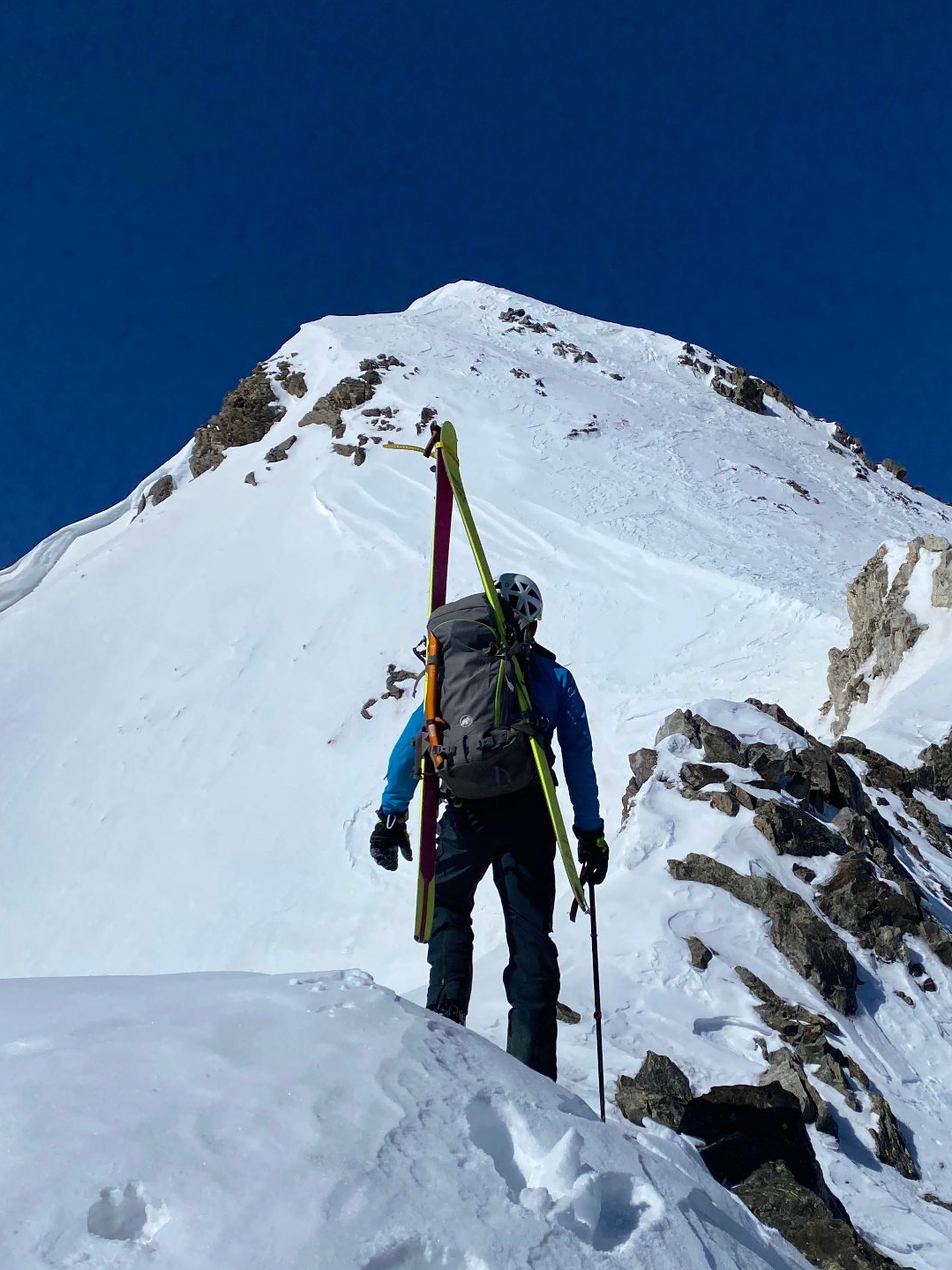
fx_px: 1357
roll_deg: +3.9
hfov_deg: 38.0
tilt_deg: +8.0
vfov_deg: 49.7
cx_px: 666
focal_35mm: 37
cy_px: 778
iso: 32
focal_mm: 4.25
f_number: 1.8
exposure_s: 1/12658
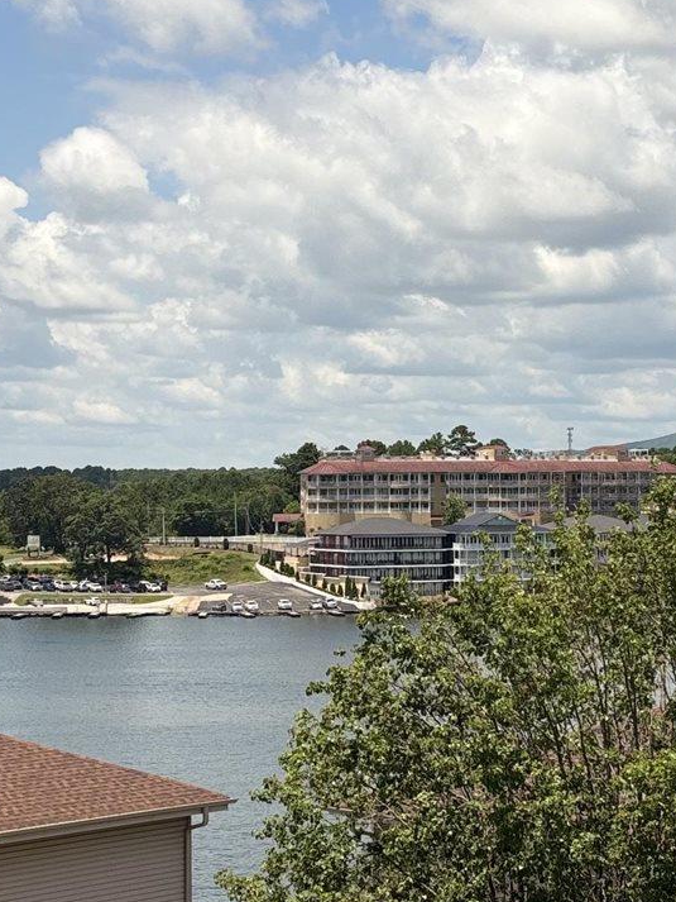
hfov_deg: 17.6
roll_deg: -0.5
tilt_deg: +0.4
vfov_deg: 23.3
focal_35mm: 84
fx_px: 2187
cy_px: 468
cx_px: 390
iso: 50
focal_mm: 5.96
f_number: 1.6
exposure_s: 1/3205
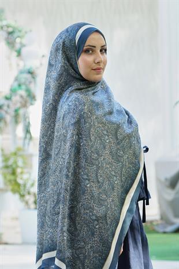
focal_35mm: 120
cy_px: 134
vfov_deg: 17.1
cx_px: 90
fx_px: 894
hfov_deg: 11.4
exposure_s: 1/125
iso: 500
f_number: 5.6
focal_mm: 120
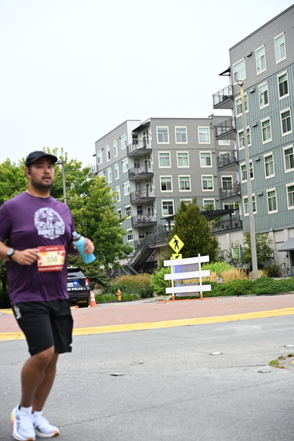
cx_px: 147
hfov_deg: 22.6
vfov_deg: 33.4
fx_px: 734
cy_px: 220
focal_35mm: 60
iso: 1600
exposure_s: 1/800
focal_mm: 60
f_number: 4
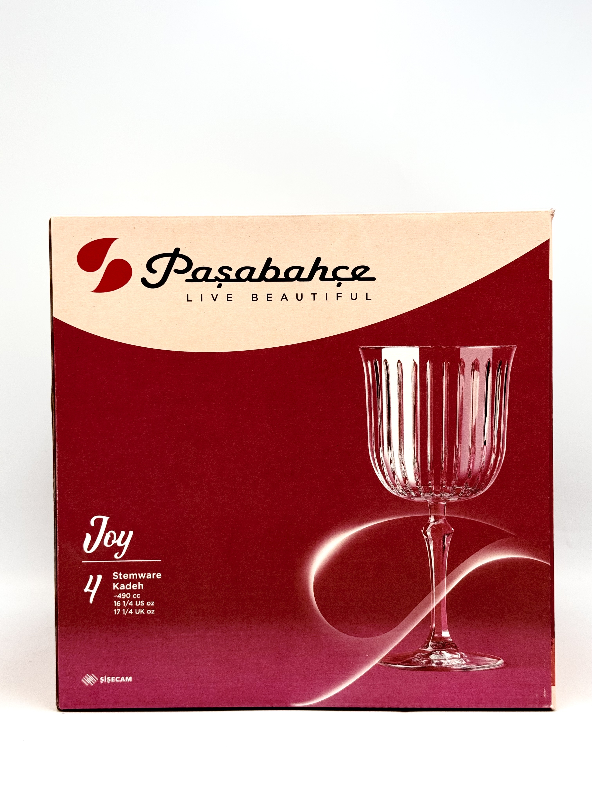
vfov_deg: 39.7
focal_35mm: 48
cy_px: 395
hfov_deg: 30.3
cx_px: 296
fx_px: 1095
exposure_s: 1/783
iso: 64
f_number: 1.78
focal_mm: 6.76
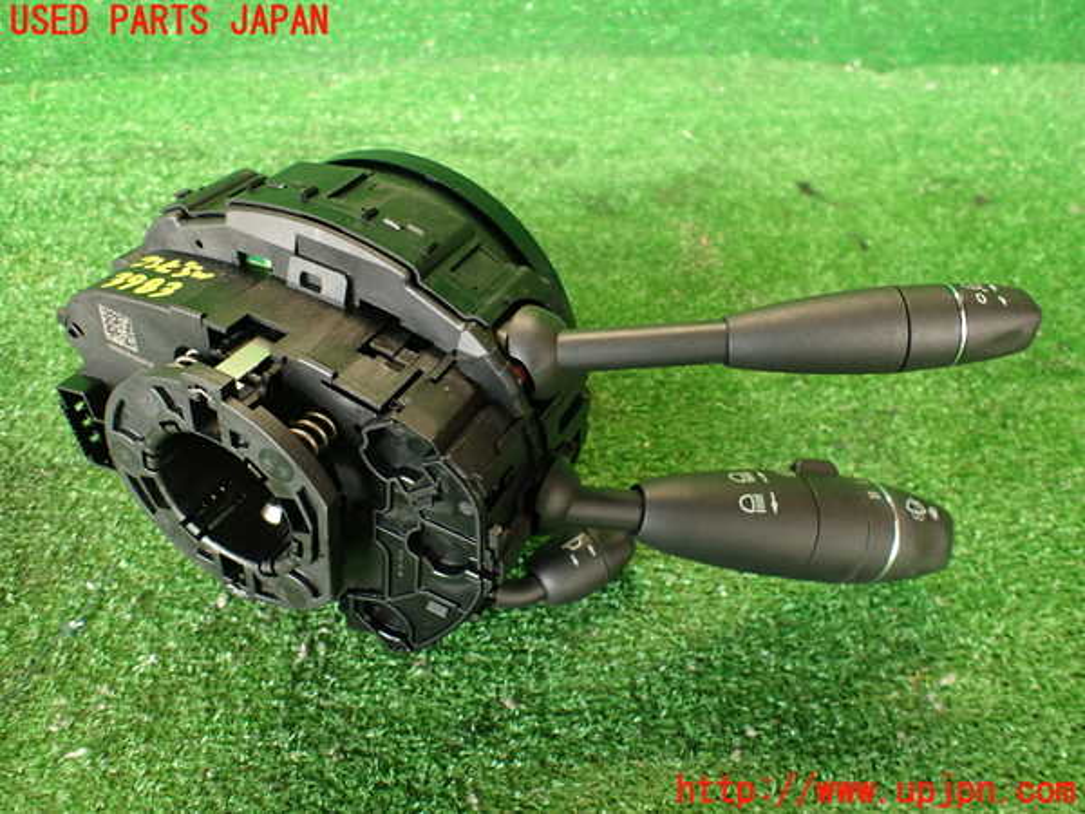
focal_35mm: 25
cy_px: 407
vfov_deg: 54.9
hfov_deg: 69.4
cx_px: 542
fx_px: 784
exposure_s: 1/30
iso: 200
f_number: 2
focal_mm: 4.5
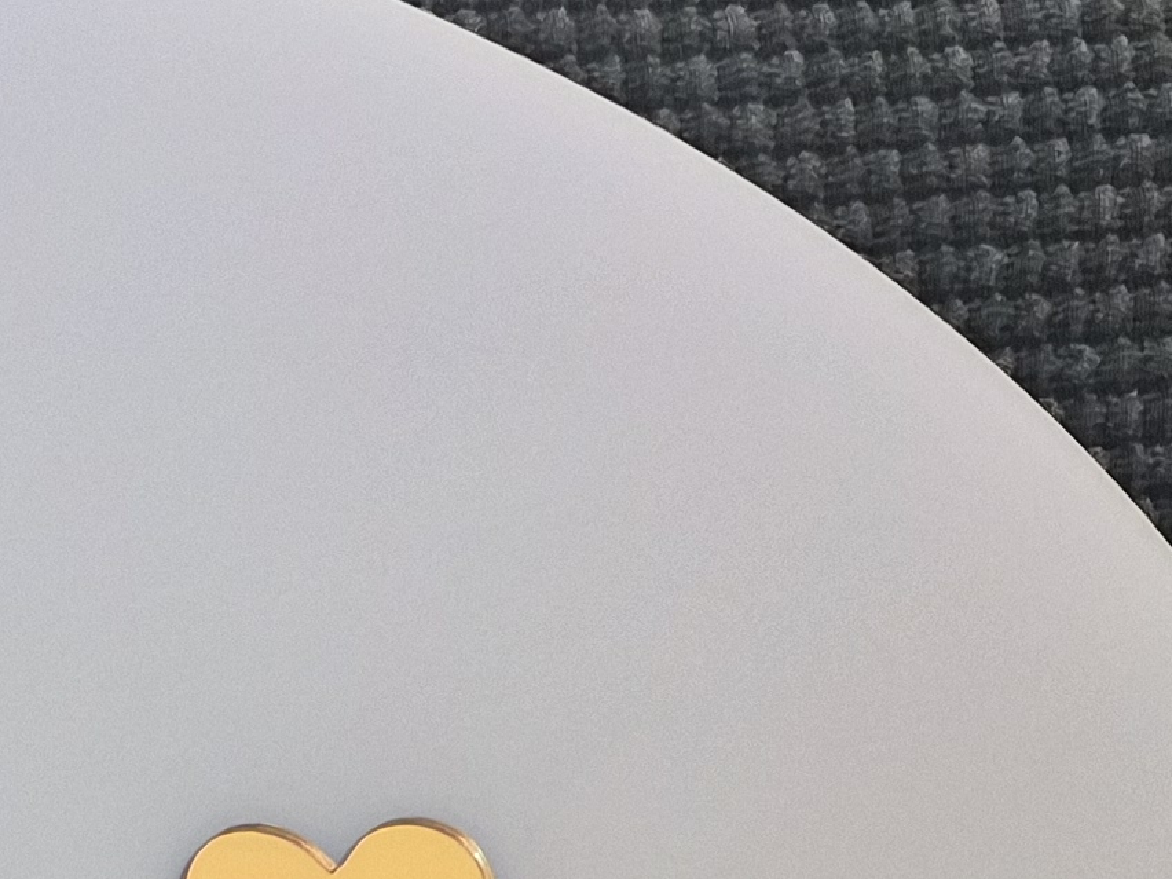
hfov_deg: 14.9
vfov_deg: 12.2
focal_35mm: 108
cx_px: -1176
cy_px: 1728
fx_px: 3657
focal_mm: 5.4
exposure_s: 1/100
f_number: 1.8
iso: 200
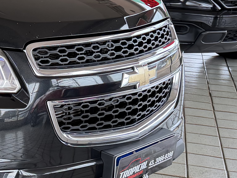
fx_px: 609
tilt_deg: -14.0
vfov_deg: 16.6
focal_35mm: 89
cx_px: -112
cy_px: 69
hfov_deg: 19.4
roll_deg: +0.7
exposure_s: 1/208
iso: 125
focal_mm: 6.76
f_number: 1.78
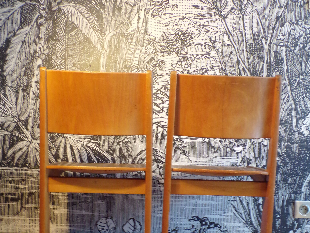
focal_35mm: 43
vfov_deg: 33.4
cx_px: 154
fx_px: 385
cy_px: 152
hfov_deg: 43.8
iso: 400
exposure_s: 1/12
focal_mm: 5.8
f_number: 3.2
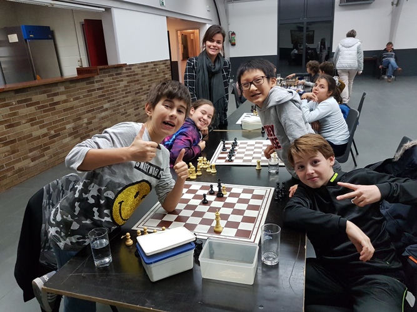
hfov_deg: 67.3
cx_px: 208
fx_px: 313
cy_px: 156
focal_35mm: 26
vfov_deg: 53.0
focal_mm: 4.2
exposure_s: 1/50
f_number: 1.7
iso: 200
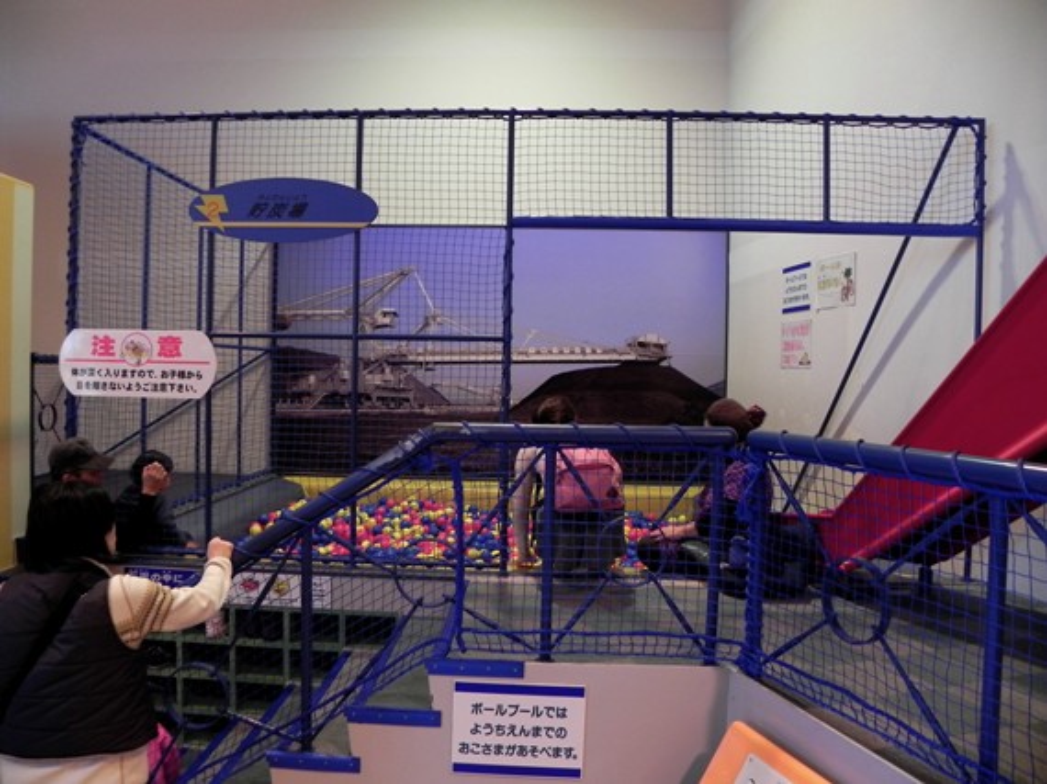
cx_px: 524
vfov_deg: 53.0
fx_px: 786
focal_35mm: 26
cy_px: 392
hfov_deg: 67.3
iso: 160
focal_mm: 4.6
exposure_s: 1/37.7
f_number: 2.8
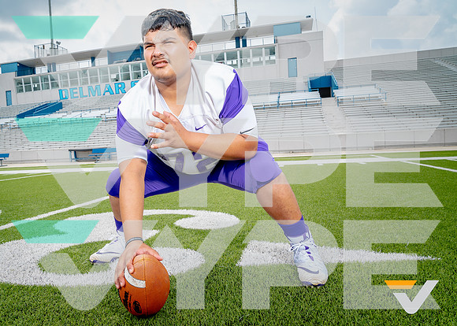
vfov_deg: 49.6
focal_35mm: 27
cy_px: 167
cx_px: 192
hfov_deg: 65.4
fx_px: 353
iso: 100
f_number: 8
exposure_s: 1/125
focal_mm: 24
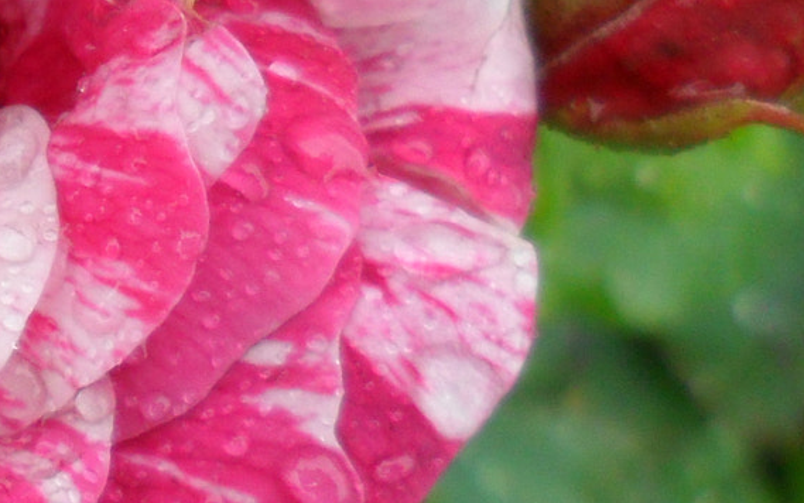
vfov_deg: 12.6
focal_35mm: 103
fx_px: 2258
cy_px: -3
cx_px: -480
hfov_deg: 17.6
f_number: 3.5
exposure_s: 1/250
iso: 100
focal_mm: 4.9
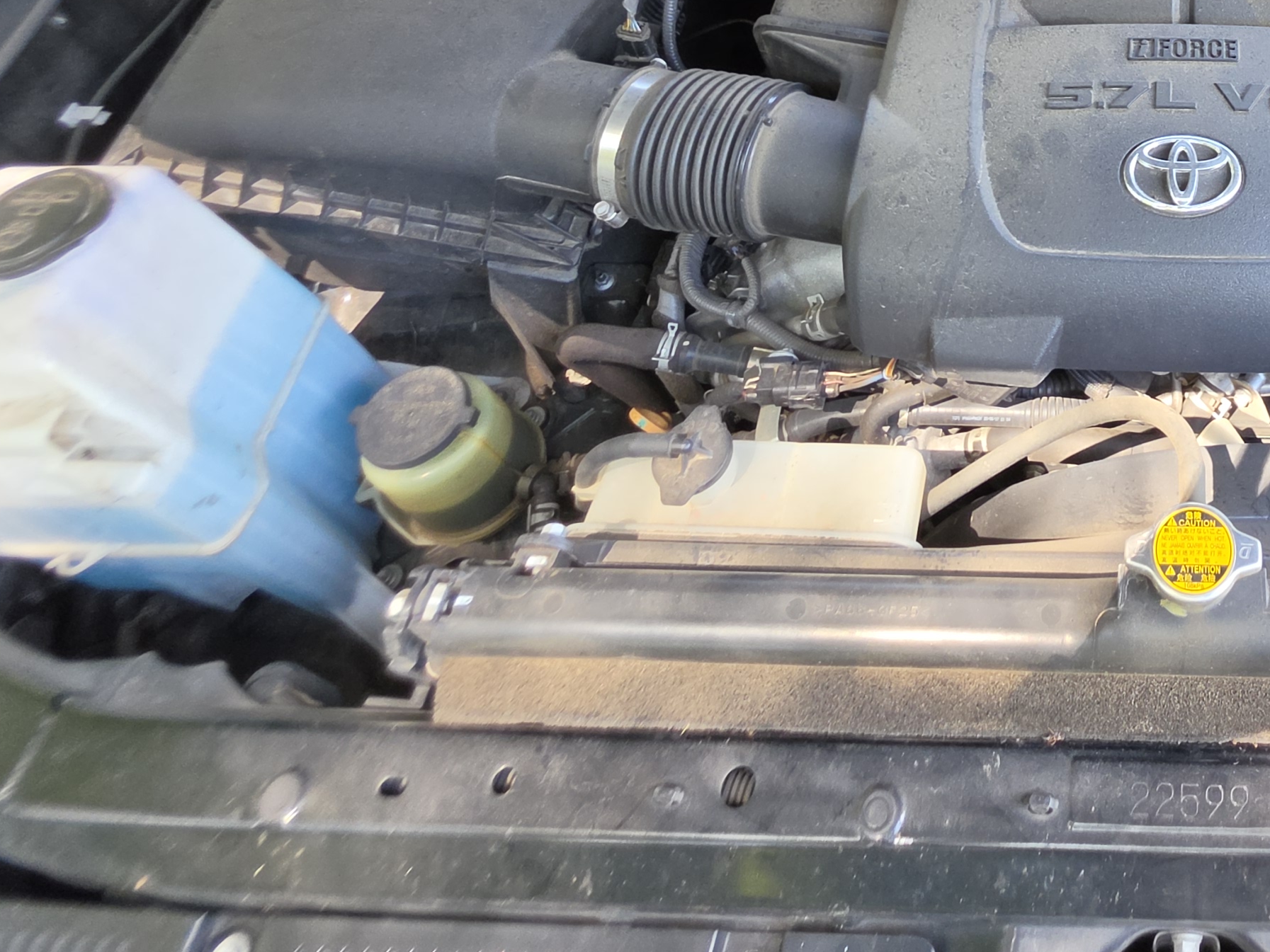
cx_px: 1168
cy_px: -45
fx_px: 1064
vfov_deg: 40.7
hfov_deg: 53.1
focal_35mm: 29
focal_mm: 2.2
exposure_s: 1/120
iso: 100
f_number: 1.9
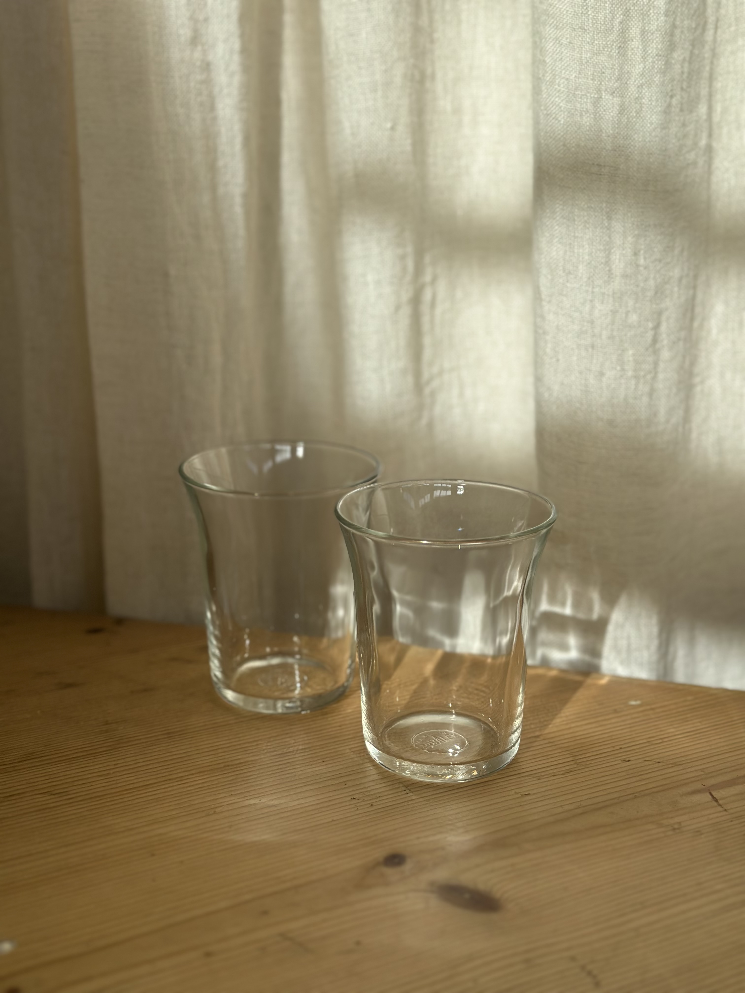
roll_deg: -0.2
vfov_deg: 39.7
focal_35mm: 48
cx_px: 372
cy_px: 496
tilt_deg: -15.3
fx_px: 1377
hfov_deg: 30.3
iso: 80
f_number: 1.78
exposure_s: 1/1517
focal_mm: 6.86
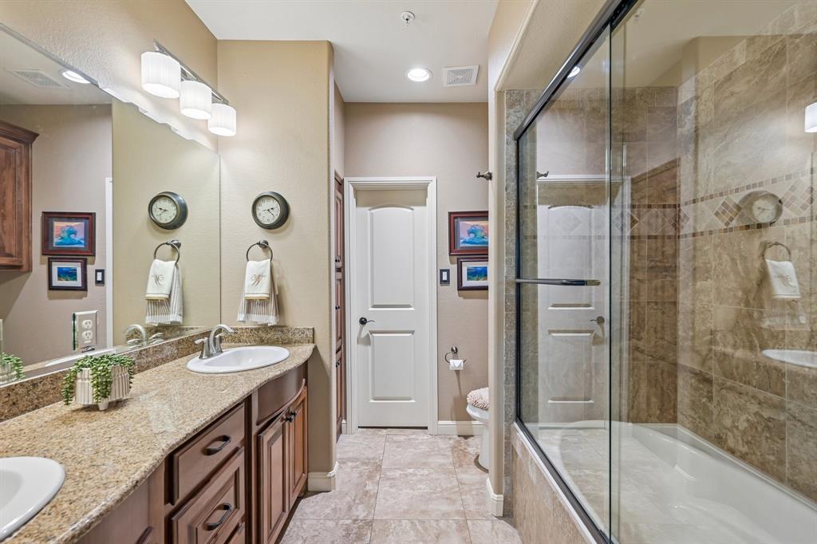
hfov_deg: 98.6
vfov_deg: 75.5
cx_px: 408
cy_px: 272
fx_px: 352
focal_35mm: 16
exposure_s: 1/30
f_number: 8
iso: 400
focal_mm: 15.5
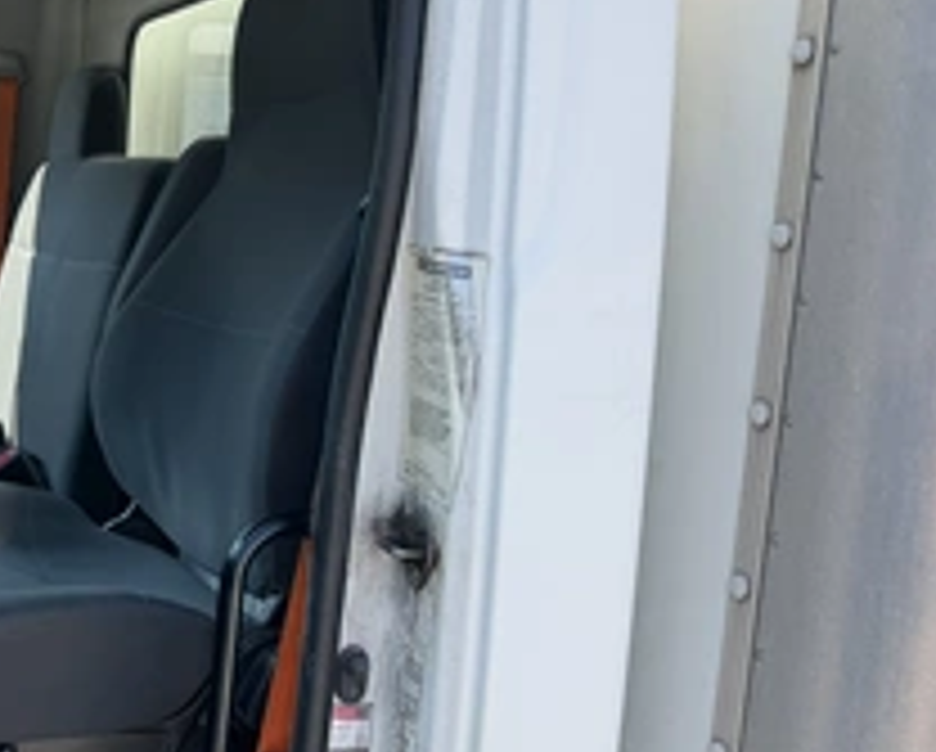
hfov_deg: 37.7
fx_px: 1248
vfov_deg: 33.5
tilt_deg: -1.2
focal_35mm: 45
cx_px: 54
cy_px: 338
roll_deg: -2.7
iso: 80
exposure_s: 1/1361
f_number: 1.78
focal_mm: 6.76
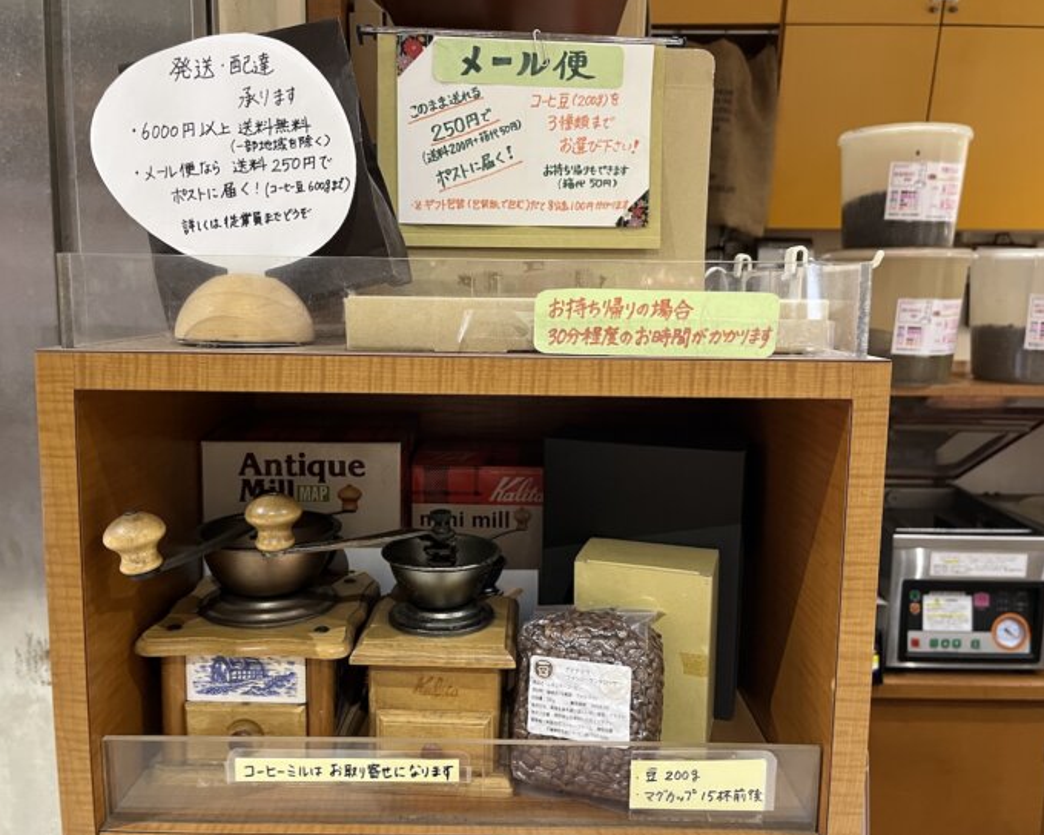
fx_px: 865
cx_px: 502
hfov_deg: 62.2
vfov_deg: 51.5
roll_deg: +0.3
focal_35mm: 28
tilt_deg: -8.4
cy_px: 406
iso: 250
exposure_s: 1/50
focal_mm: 5.1
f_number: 1.6
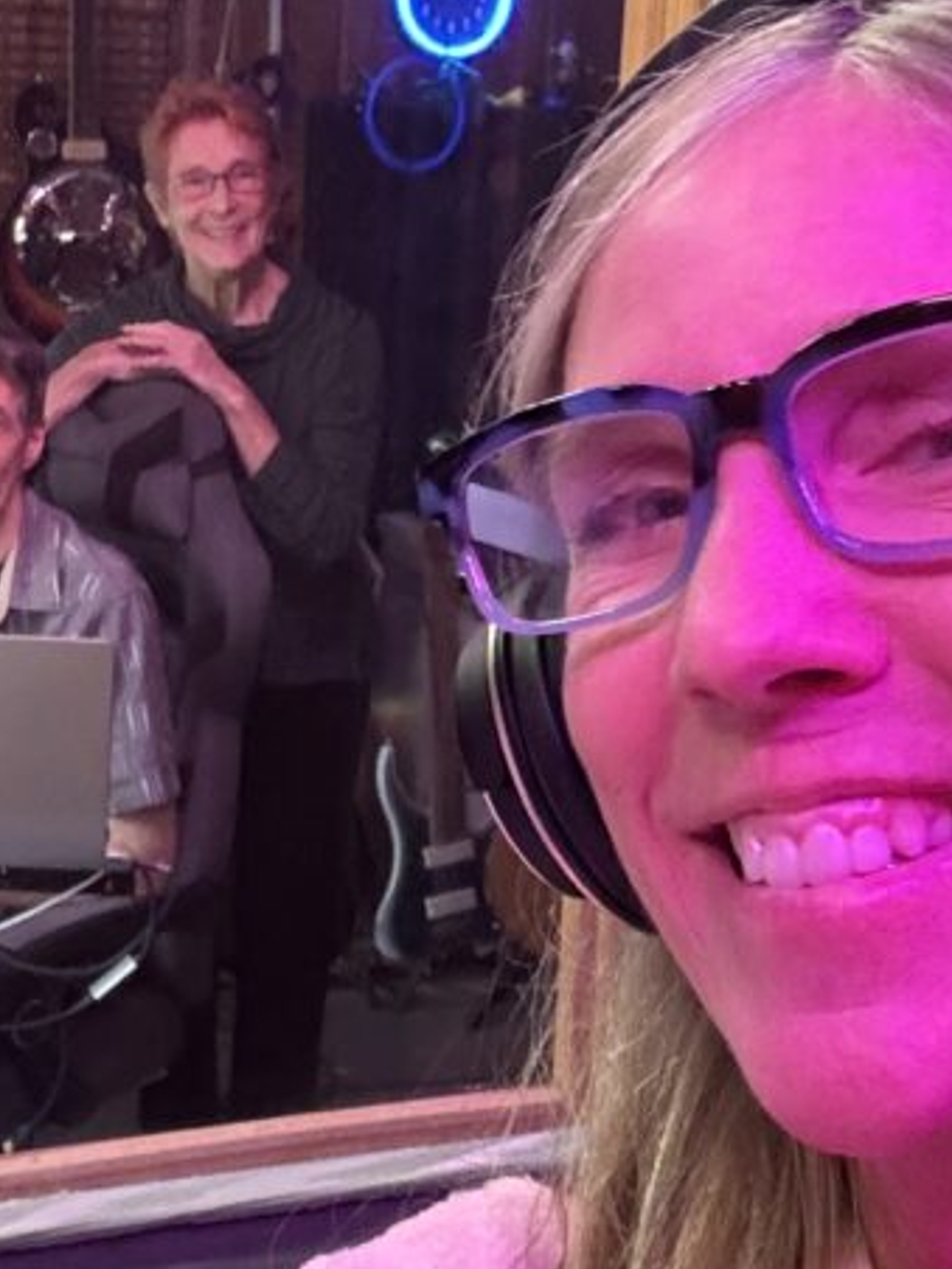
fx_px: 2493
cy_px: 663
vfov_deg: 28.6
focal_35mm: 68
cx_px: 258
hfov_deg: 21.5
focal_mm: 2.69
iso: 500
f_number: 1.9
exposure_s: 1/28
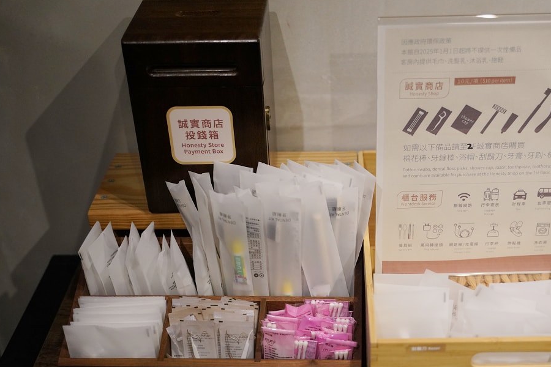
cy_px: 231
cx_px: 334
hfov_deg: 38.0
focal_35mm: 52
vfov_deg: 25.9
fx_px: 796
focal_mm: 39
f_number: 2.8
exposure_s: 1/160
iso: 2500
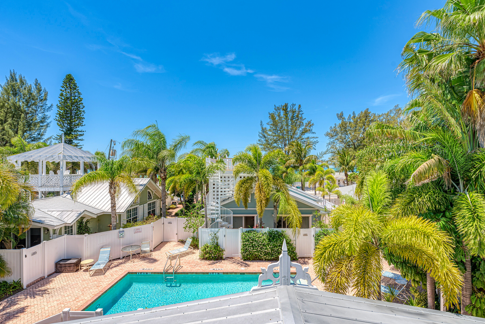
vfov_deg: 70.5
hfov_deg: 93.2
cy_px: 167
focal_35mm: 17
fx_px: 229
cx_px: 253
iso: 100
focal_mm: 16
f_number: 7.1
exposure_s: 1/125
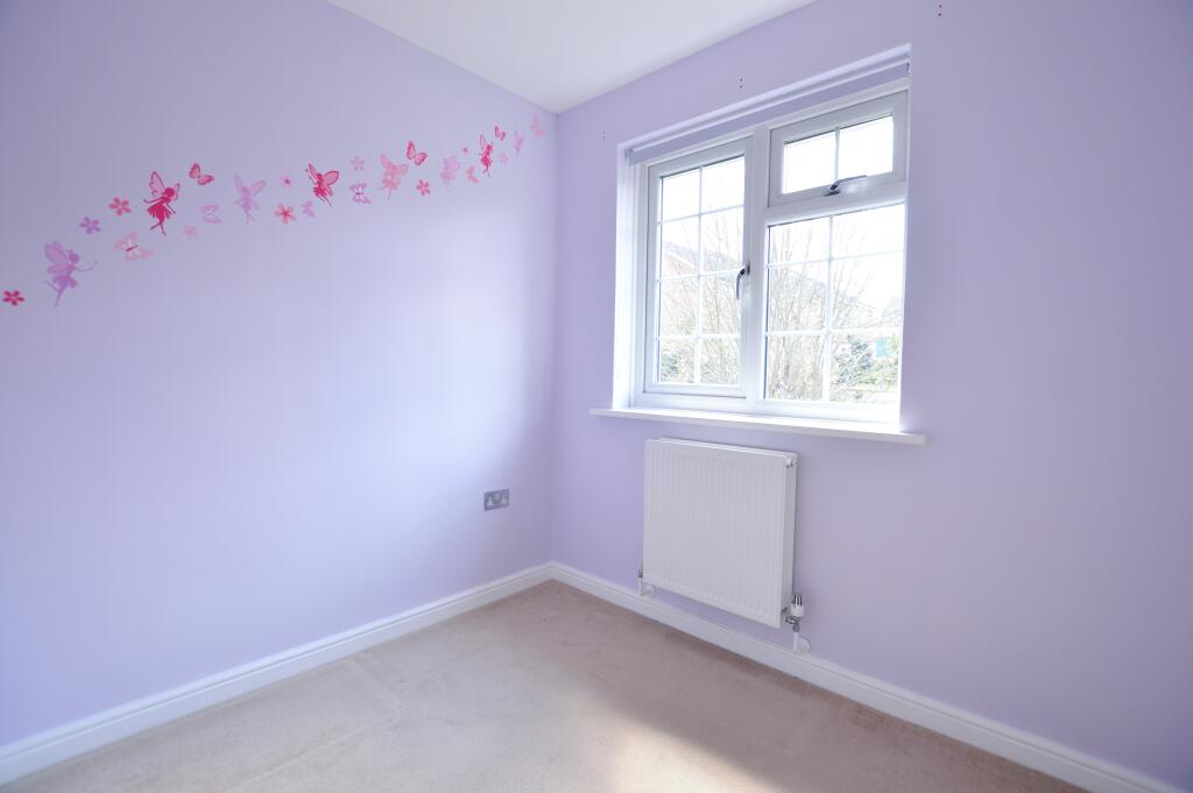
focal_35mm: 15
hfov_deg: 100.4
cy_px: 396
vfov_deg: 77.2
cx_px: 596
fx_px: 497
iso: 200
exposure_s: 1/60
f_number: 4
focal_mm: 10
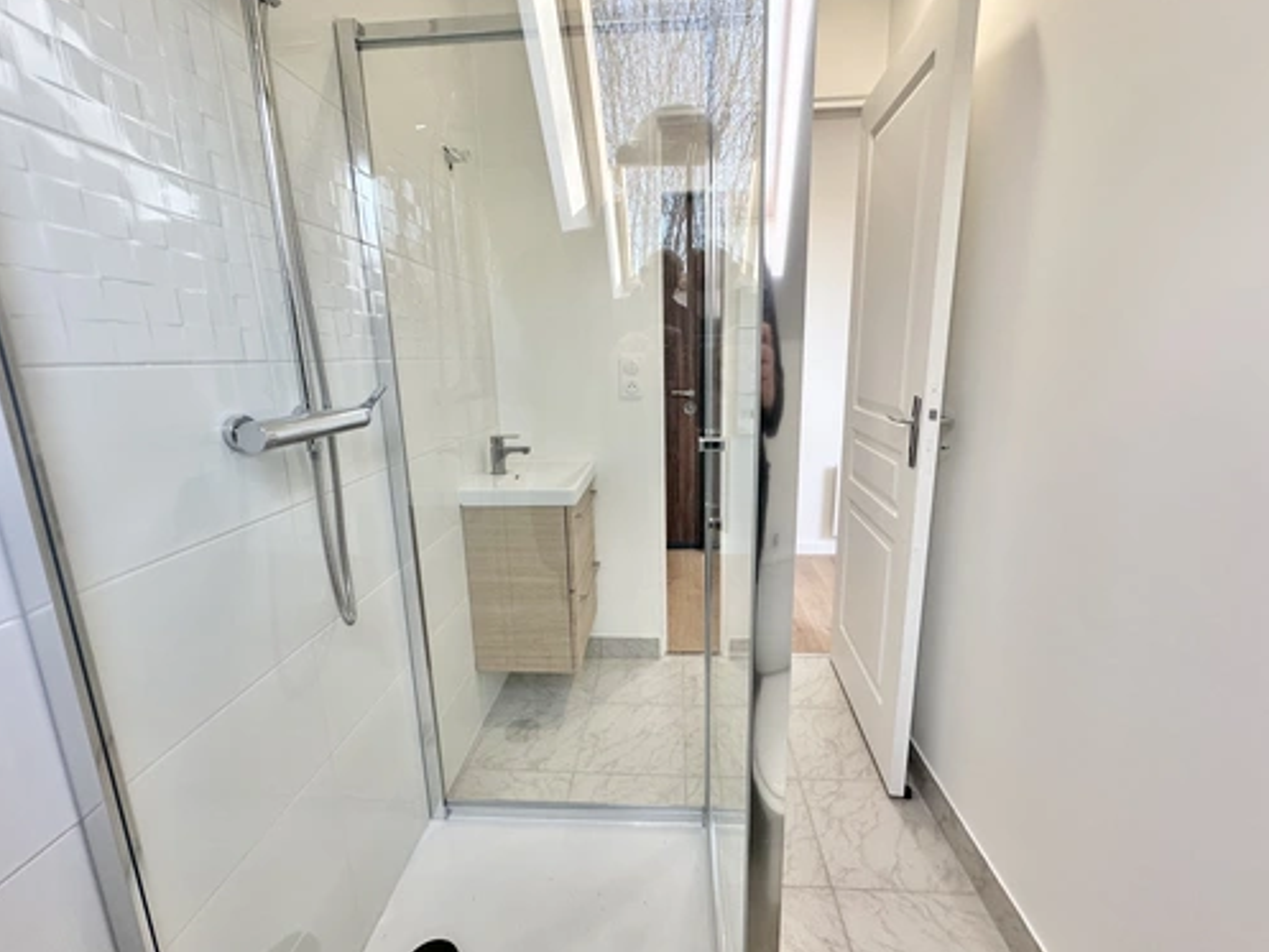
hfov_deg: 98.2
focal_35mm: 15
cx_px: 634
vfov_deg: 81.8
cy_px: 472
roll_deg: +1.3
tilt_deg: -11.4
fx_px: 550
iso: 160
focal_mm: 2.22
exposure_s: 1/100
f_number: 2.2
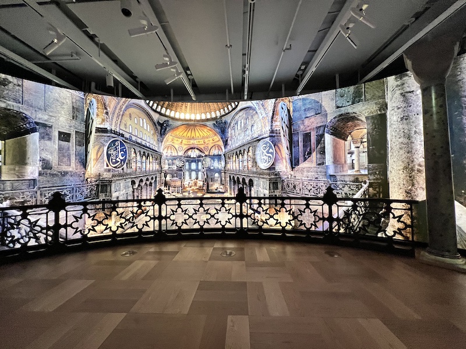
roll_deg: +1.0
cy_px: 174
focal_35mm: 13
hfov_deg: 106.2
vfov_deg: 89.9
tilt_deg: +1.9
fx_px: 175
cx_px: 233
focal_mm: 1.57
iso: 250
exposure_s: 1/49
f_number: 1.8
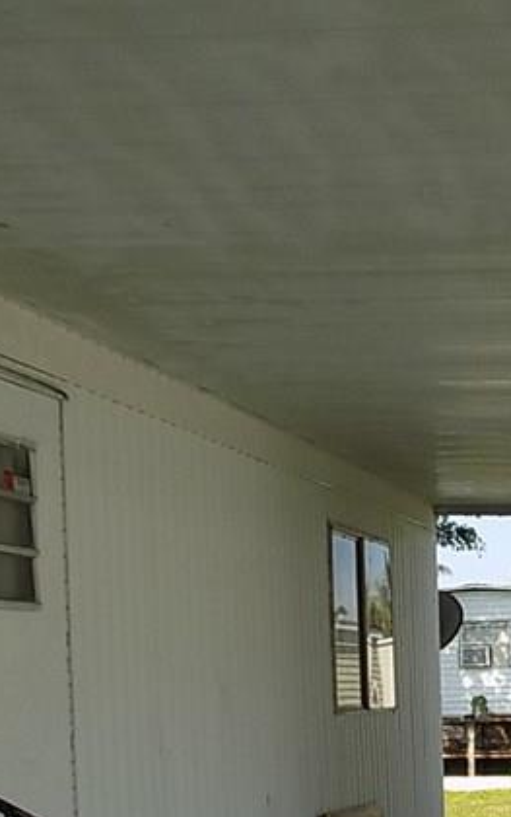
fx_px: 1380
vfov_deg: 31.6
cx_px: 641
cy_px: 714
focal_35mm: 62
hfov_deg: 19.5
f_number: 3.1
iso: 80
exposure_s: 1/500
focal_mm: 4.3
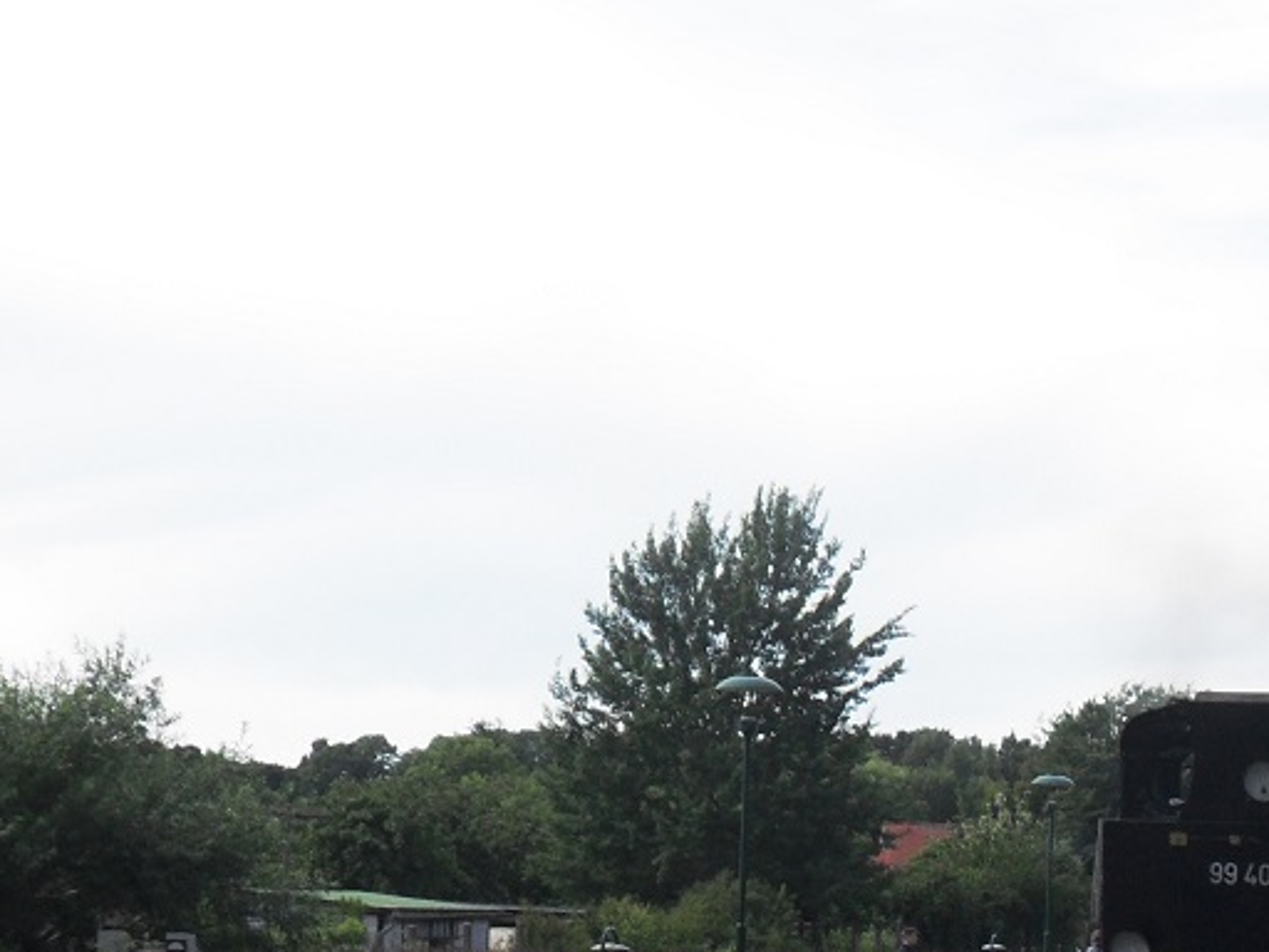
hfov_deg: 23.7
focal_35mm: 82
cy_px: 994
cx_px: 867
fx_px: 3006
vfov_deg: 17.5
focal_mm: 6.2
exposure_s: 1/125
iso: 100
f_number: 8.9
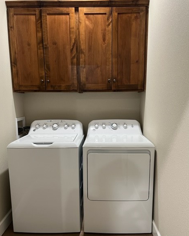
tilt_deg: -10.6
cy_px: 130
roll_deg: +1.4
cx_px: 96
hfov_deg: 51.5
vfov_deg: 62.1
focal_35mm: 28
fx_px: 196
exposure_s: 1/60
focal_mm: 5.7
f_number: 1.5
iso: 160
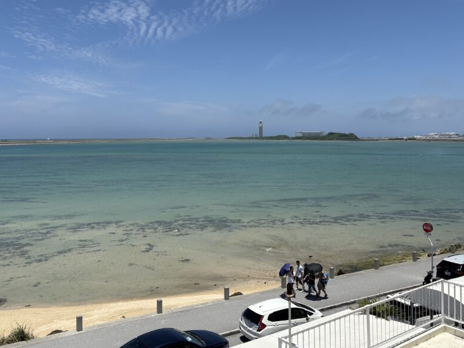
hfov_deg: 54.0
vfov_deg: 41.6
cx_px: 235
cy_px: 139
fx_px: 456
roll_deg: +1.5
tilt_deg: +0.8
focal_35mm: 34
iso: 50
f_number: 1.6
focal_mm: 5.96
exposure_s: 1/6993
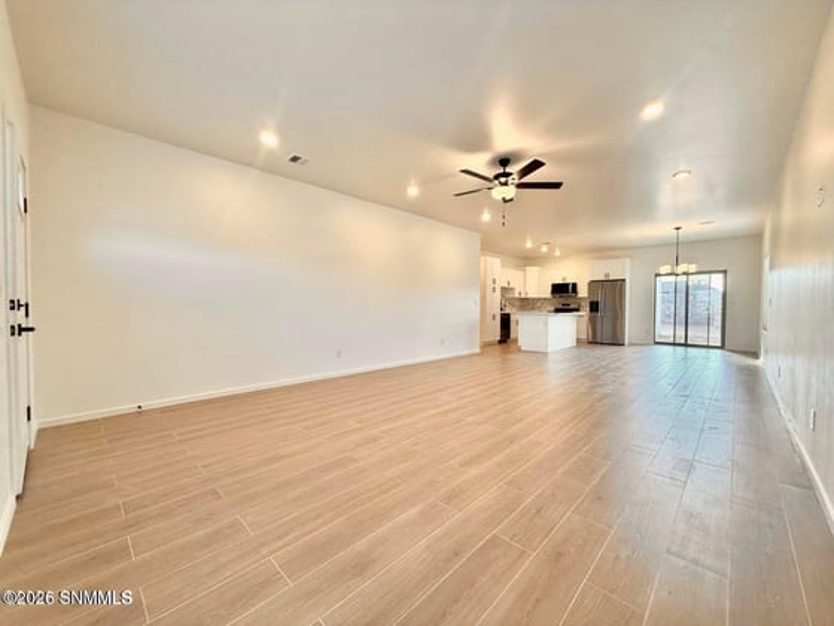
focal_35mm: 14
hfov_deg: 102.1
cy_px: 313
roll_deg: -0.4
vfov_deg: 85.7
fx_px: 337
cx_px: 417
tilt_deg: -0.6
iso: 125
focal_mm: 2.22
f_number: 2.2
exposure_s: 1/120
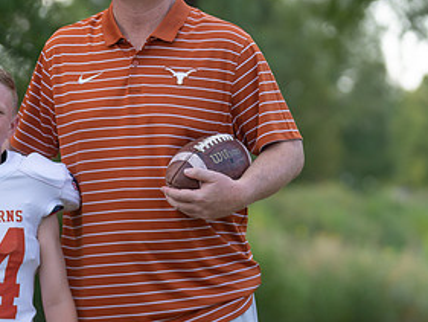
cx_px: 107
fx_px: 2907
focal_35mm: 235
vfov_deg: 6.3
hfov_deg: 8.4
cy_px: 144
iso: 100
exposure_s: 1/400
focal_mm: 101
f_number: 2.8
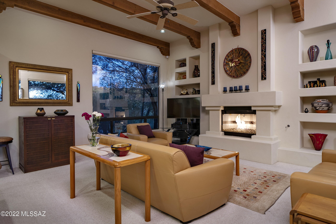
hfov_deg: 84.0
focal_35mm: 20
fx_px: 187
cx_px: 168
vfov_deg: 61.9
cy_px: 112
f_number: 5
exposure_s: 1/10
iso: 200
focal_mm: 20
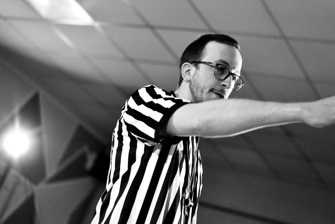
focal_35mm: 65
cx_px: 197
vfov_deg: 20.9
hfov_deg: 30.9
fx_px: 605
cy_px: 94
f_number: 1.8
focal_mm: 50
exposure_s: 1/500
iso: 6400
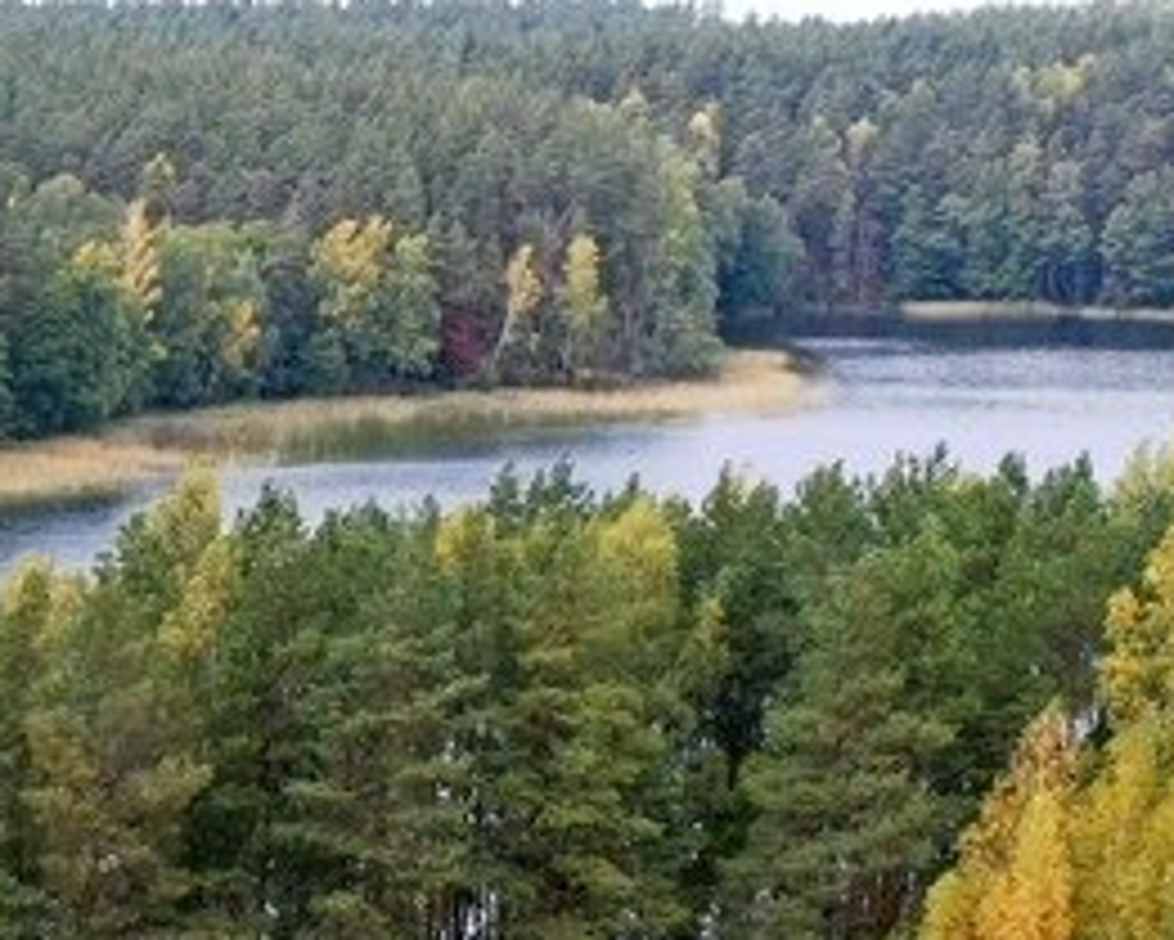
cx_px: -283
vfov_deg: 12.8
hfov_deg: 15.9
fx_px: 4032
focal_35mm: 116
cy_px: 1273
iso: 200
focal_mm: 10.26
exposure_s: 1/120
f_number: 4.5
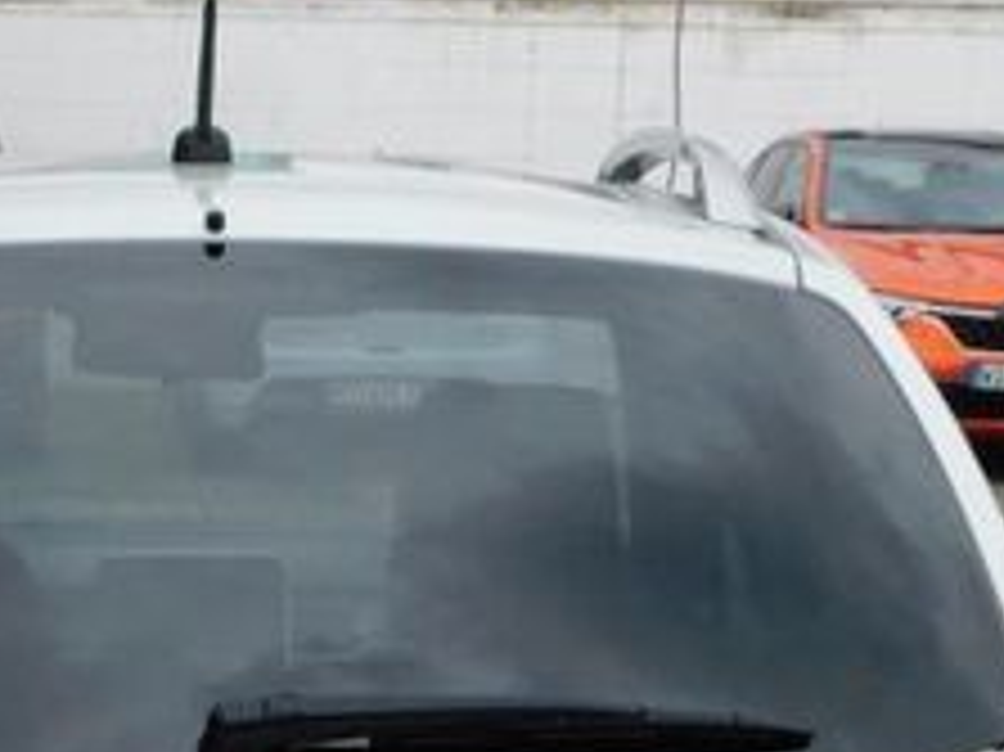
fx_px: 3739
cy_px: 1225
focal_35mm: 129
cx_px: 126
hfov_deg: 15.1
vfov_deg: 10.9
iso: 125
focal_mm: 6.3
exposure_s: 1/1000
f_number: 3.5
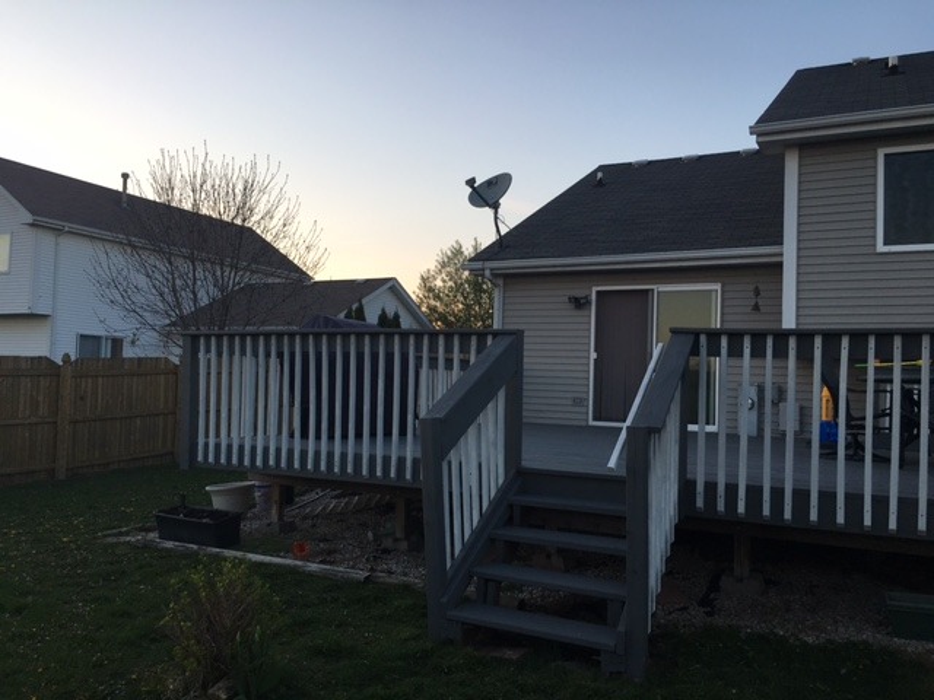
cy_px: 350
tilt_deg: +3.2
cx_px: 467
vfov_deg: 48.2
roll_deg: -2.6
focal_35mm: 29
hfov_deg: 61.7
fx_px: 782
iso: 25
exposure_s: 1/120
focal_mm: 4.15
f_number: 2.2
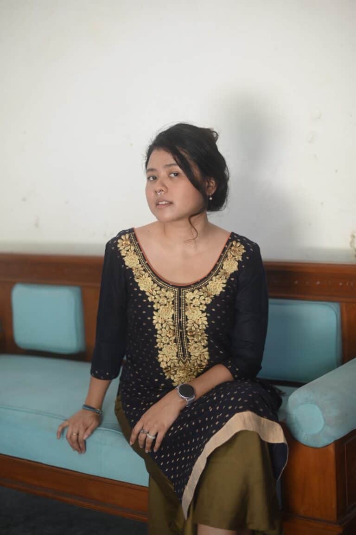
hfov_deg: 23.4
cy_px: 268
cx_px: 178
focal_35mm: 58
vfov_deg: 34.5
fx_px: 860
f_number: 2.5
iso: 640
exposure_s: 1/160
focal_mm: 58
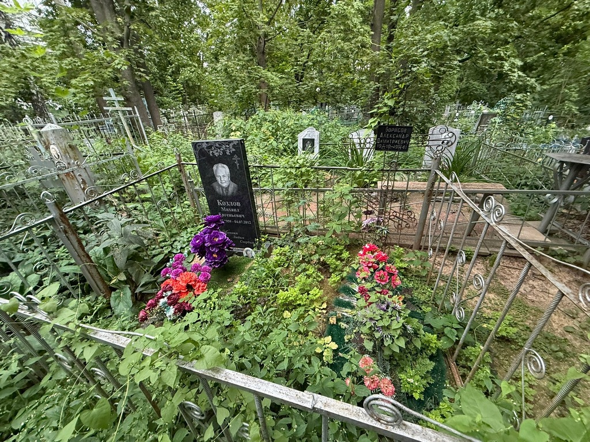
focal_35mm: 14
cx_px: 295
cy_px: 221
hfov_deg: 102.1
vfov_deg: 85.7
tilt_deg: -26.9
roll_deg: +4.0
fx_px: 239
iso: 400
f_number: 2.2
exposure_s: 1/60
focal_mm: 2.22
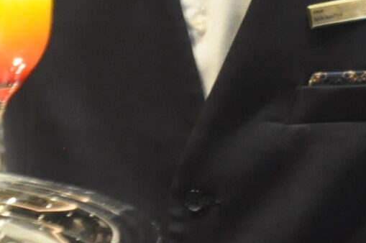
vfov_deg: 8.4
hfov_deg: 12.9
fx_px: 1610
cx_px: 288
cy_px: -139
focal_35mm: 159
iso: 1250
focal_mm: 21
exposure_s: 1/30
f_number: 7.1
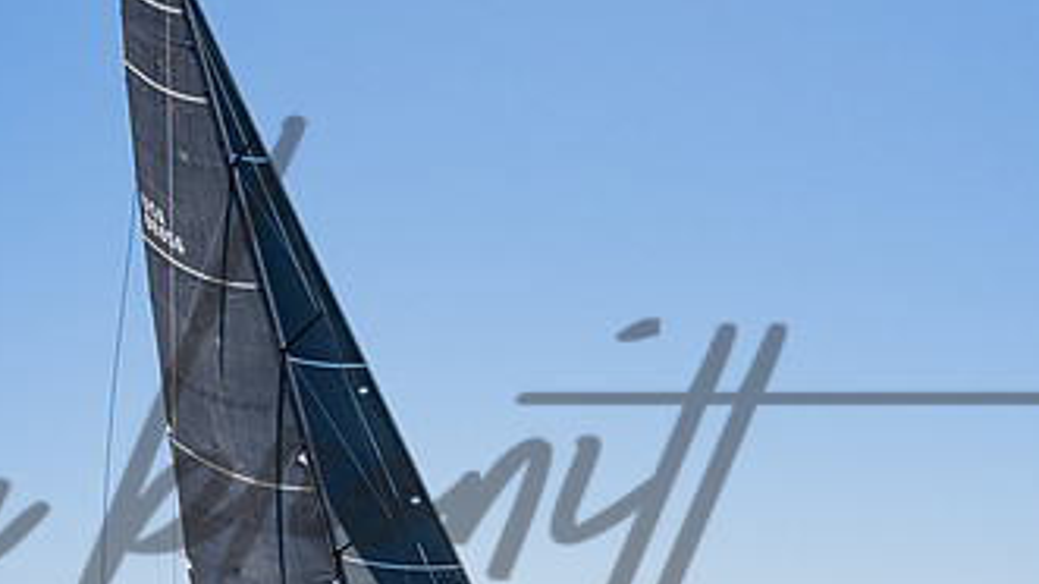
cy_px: 495
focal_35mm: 58
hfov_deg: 36.0
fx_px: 1598
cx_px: 444
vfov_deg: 20.4
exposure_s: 1/2000
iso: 500
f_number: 8
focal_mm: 28
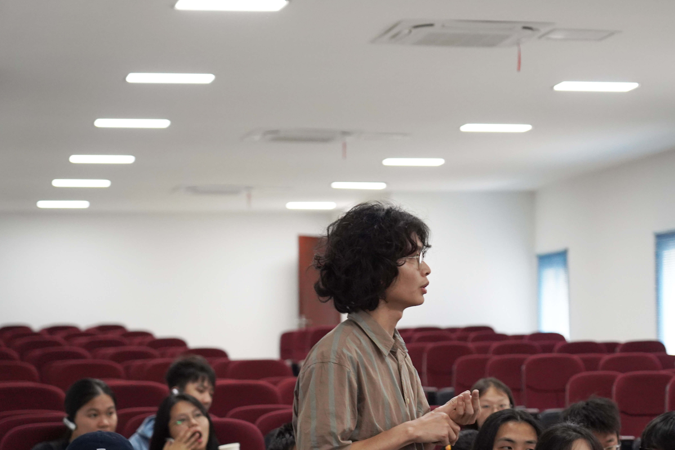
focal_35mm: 106
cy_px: 264
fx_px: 1987
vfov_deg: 12.9
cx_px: 476
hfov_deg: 19.2
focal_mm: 74
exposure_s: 1/160
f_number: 4
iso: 3200
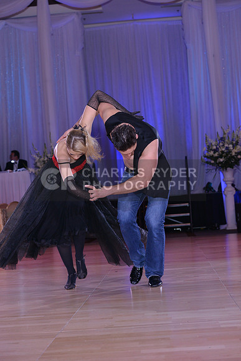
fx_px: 1024
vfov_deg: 20.0
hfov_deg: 13.4
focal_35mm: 102
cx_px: 120
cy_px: 180
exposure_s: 1/250
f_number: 5
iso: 1250
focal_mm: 102
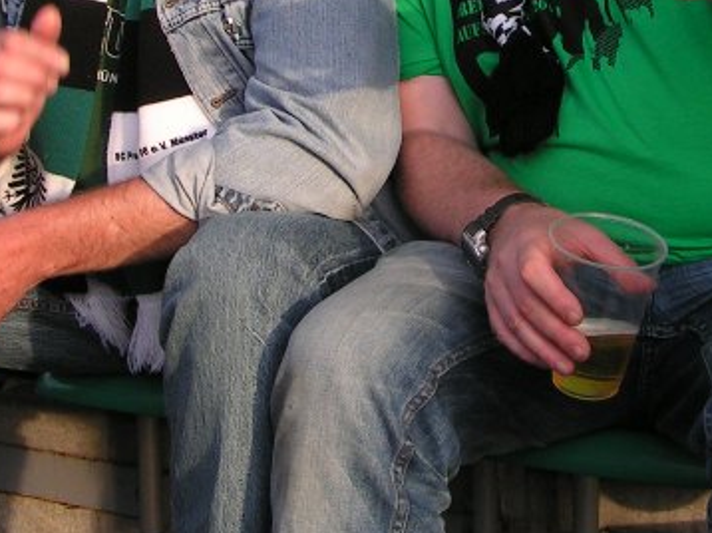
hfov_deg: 23.0
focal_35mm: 85
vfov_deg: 16.9
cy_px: -28
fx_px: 1747
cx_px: 420
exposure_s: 1/125
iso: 50
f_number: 4.5
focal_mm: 5.8
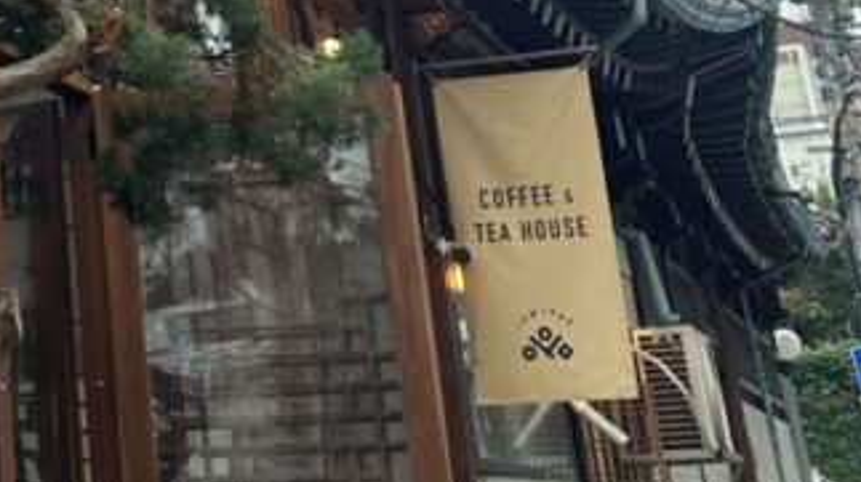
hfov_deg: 23.8
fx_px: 1893
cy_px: -394
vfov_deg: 13.1
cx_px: -109
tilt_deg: +33.0
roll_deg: -0.2
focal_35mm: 83
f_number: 1.78
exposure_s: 1/608
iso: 80
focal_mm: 6.86
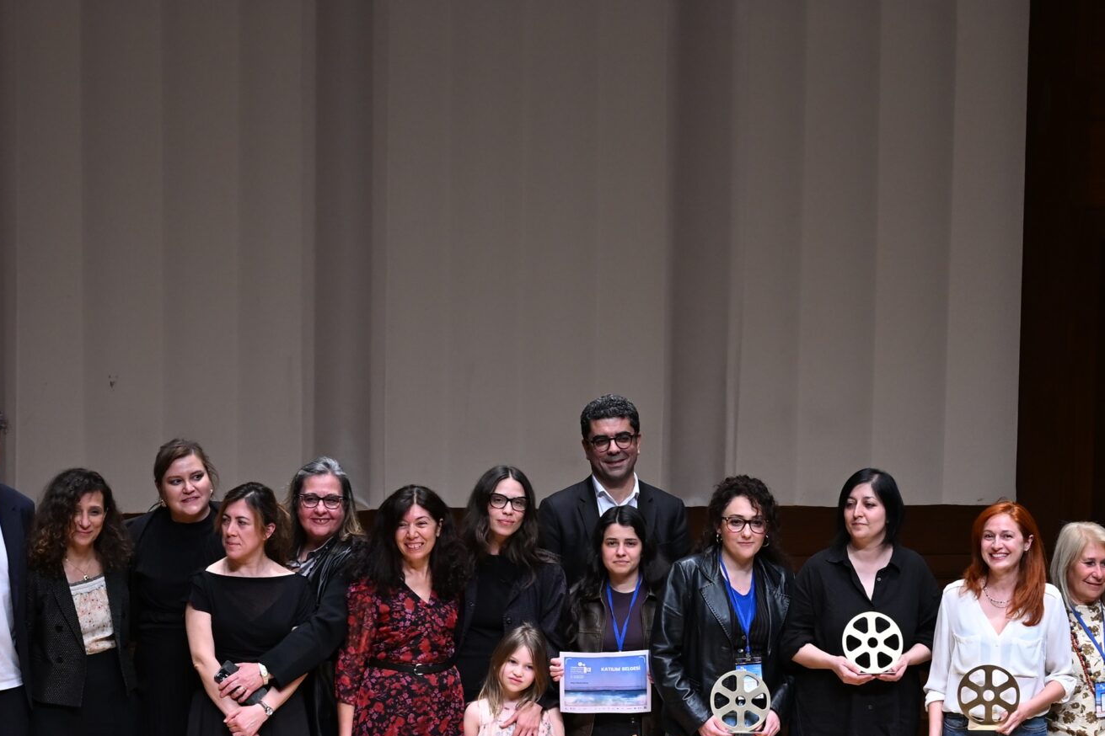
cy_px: 651
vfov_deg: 8.3
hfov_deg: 12.5
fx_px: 5033
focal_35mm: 164
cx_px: 802
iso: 640
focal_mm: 56
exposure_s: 1/160
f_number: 4
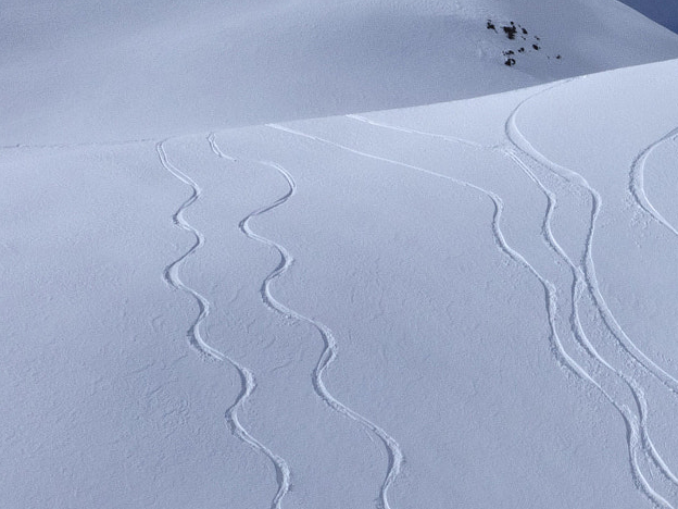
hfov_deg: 15.5
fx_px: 2409
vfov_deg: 12.0
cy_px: 212
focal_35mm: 123
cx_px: 770
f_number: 20
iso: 100
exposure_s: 1/250
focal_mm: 24
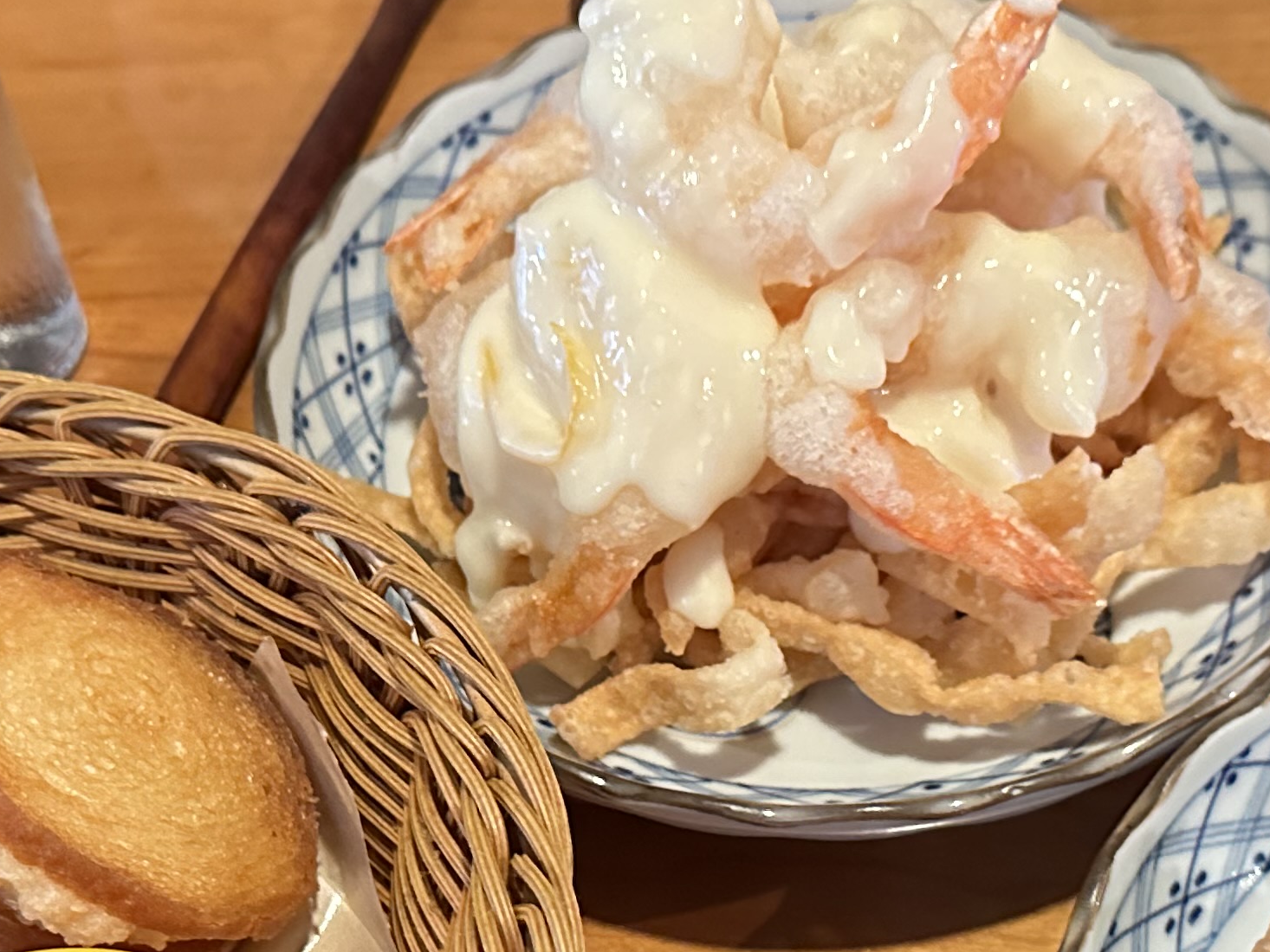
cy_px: 891
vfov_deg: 21.7
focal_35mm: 66
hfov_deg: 29.3
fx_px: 2422
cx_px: 763
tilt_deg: -56.6
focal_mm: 6.86
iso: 1600
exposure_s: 1/30
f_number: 1.78
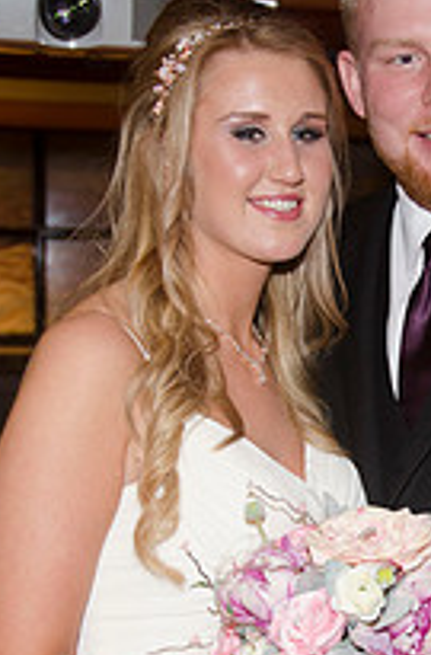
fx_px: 2391
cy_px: 476
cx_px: 425
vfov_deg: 15.5
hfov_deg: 10.2
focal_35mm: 132
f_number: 5.6
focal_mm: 40
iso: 400
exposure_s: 1/60
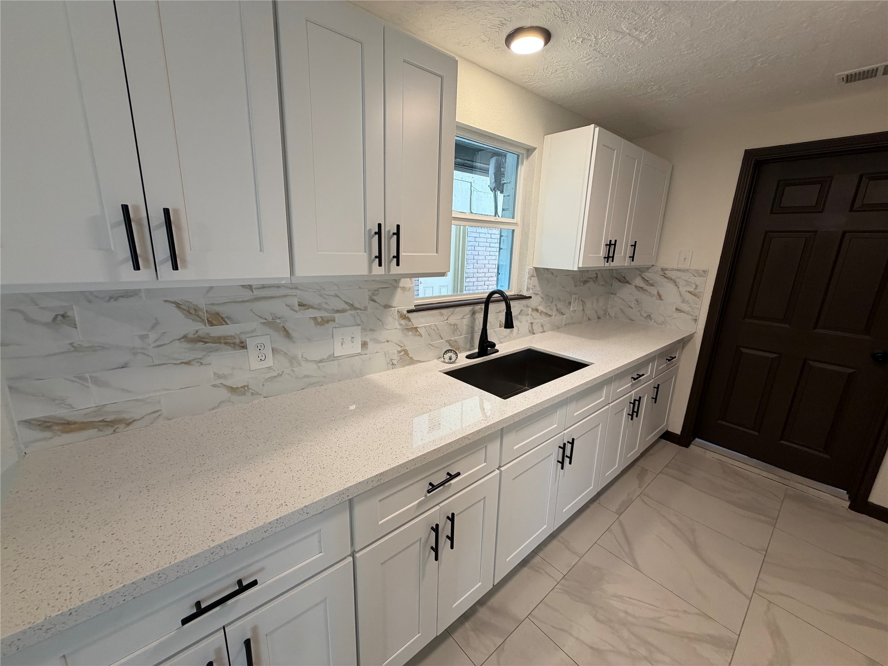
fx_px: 359
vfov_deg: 85.7
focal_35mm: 14
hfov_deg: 102.1
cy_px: 333
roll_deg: -1.8
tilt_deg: -15.1
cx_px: 444
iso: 200
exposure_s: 1/120
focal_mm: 2.22
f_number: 2.2
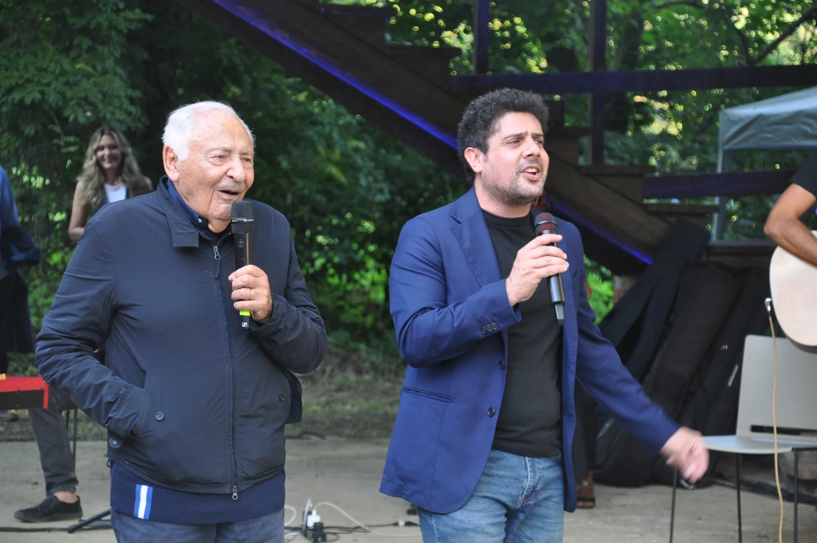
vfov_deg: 9.3
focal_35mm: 147
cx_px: 408
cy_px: 272
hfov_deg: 14.0
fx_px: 3332
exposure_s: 1/60
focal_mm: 98
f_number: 5.6
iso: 640
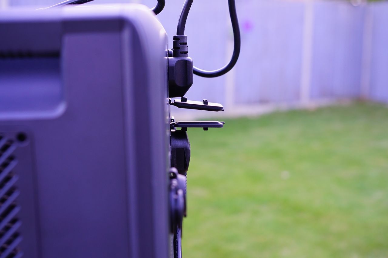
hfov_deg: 36.3
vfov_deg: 24.6
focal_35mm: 55
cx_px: 194
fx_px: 592
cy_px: 129
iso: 500
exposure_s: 1/60
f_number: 4.5
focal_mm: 55
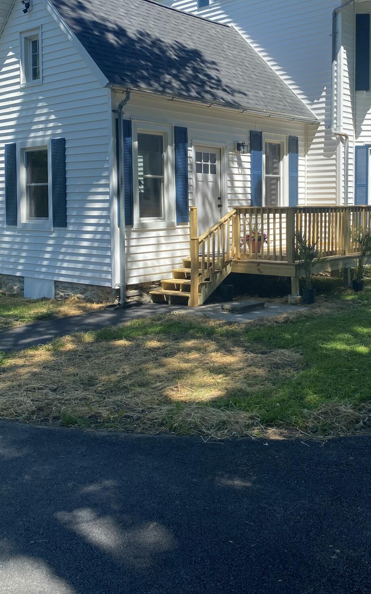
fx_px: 599
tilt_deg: -1.1
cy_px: 244
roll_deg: +0.8
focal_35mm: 37
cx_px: 273
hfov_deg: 33.8
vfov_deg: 52.5
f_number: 1.8
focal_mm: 4.25
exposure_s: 1/1093
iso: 32
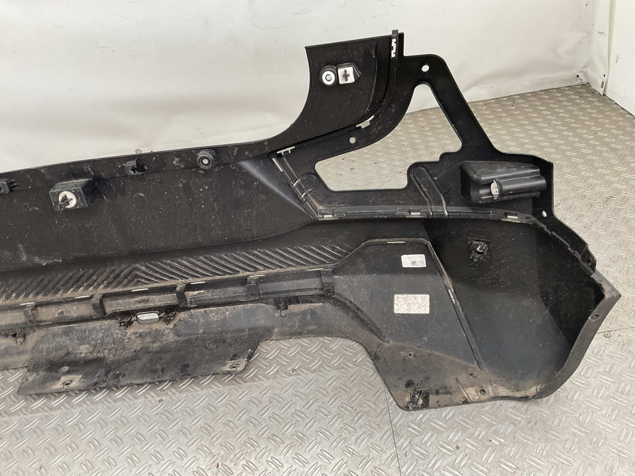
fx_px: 532
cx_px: 318
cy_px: 238
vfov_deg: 48.2
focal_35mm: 29
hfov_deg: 61.7
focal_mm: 3
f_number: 1.8
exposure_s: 1/120
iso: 32
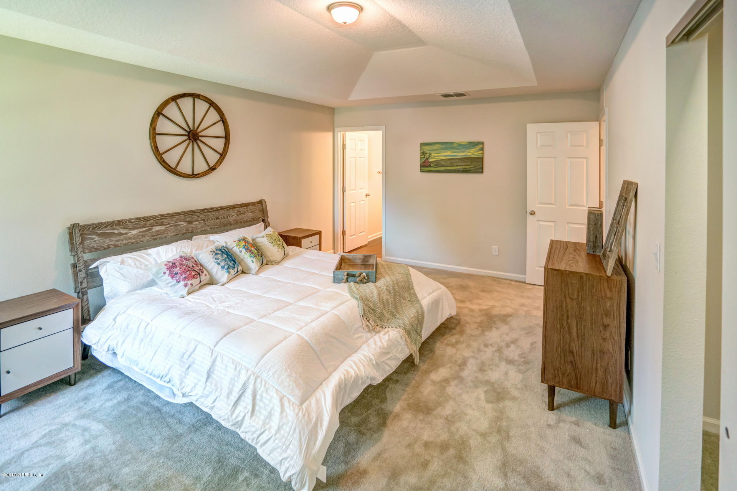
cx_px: 368
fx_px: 328
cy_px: 246
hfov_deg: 96.7
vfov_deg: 73.7
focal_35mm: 16
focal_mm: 16
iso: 640
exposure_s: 1/60
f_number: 4
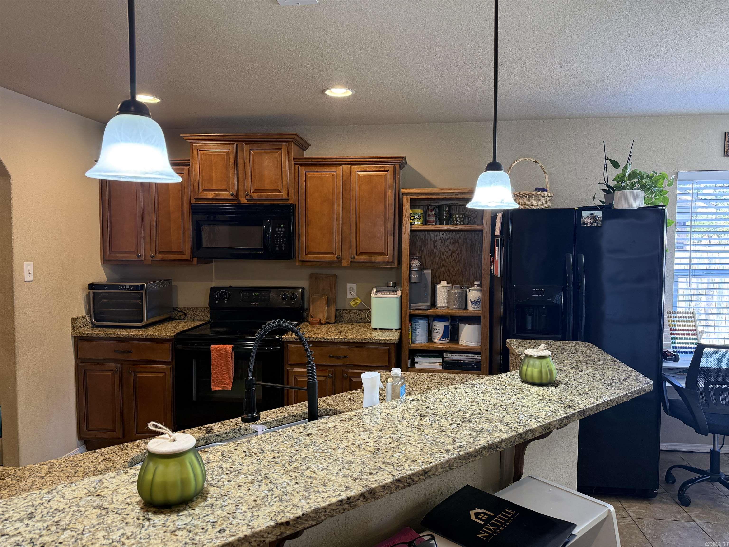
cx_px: 364
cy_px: 274
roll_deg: -0.2
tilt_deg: -2.8
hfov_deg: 71.6
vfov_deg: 56.8
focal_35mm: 24
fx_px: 505
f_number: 1.78
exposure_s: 1/60
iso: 250
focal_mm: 6.76
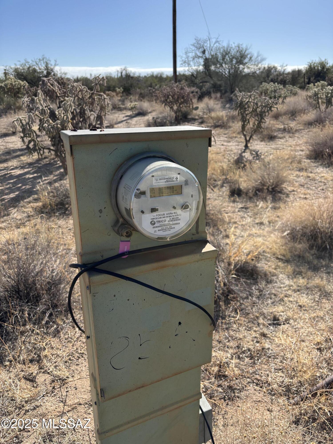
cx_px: 166
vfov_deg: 67.3
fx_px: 333
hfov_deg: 53.1
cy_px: 222
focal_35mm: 26
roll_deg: +0.3
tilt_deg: -21.7
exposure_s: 1/2398
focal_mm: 5.96
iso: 50
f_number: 1.6
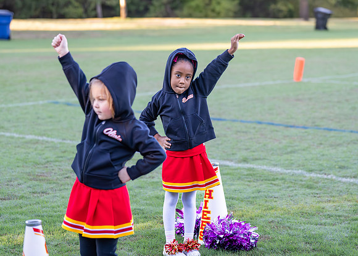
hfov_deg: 20.4
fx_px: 993
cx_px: 186
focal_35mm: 98
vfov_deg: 14.7
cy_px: 107
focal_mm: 78
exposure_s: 1/1600
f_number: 2.8
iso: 1600
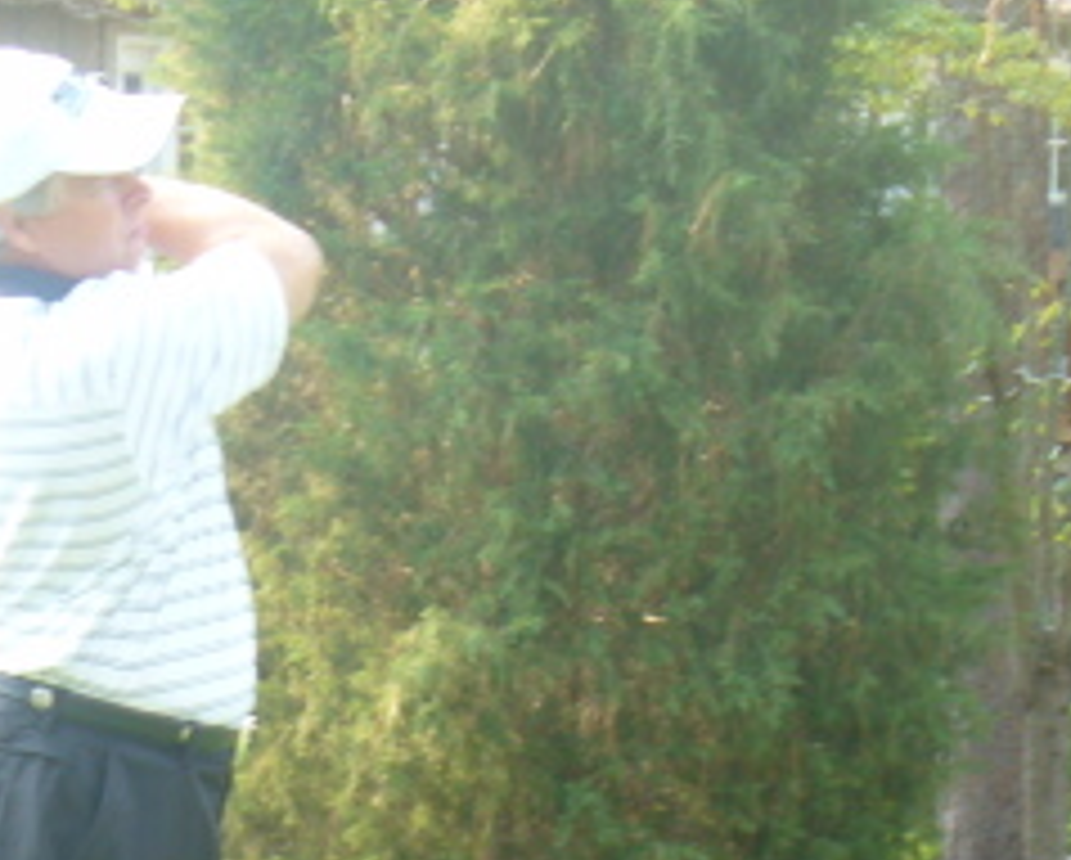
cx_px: -122
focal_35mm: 257
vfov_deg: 6.0
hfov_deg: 7.5
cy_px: 1027
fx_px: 8156
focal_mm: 16.1
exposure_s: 1/50
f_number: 3.5
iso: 80
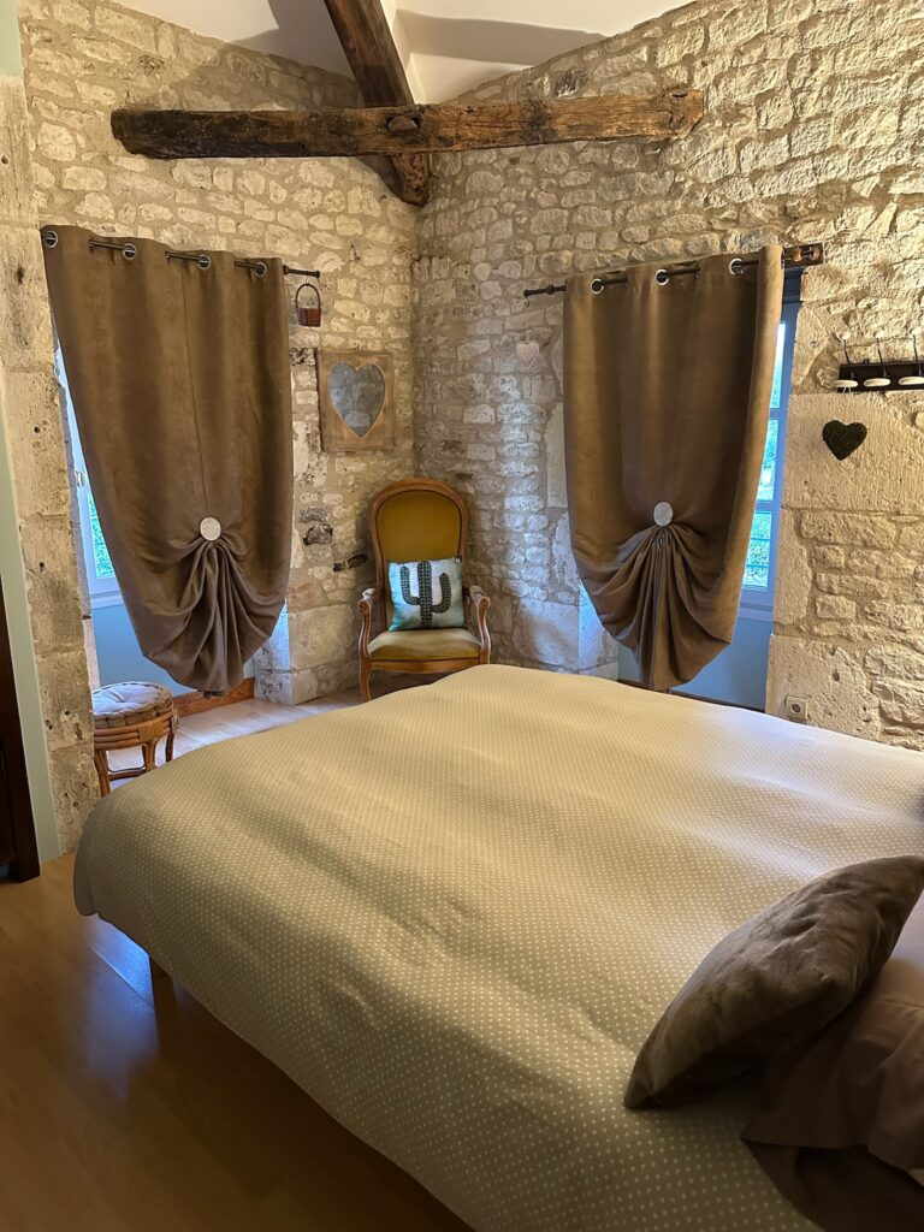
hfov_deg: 56.8
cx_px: 462
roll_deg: +0.8
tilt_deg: -11.5
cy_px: 616
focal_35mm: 24
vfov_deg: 71.6
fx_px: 854
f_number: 1.78
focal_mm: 6.86
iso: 800
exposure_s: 1/50
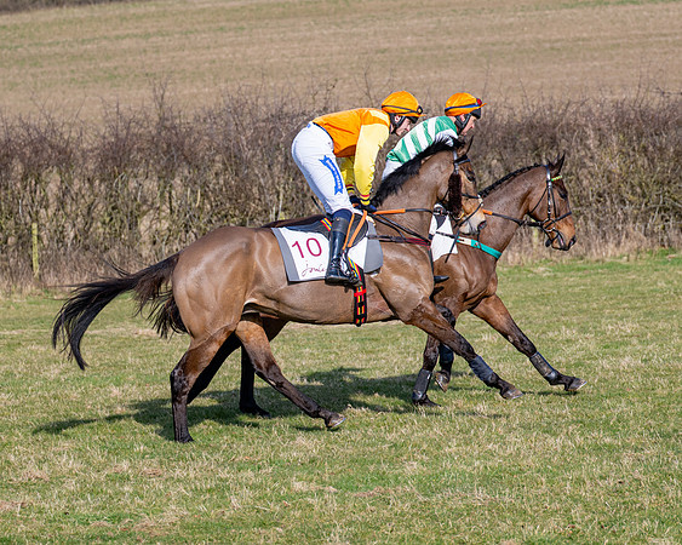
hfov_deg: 13.8
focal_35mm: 139
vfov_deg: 11.1
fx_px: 2812
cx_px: 280
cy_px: 288
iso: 100
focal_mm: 70
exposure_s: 1/2000
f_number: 2.8
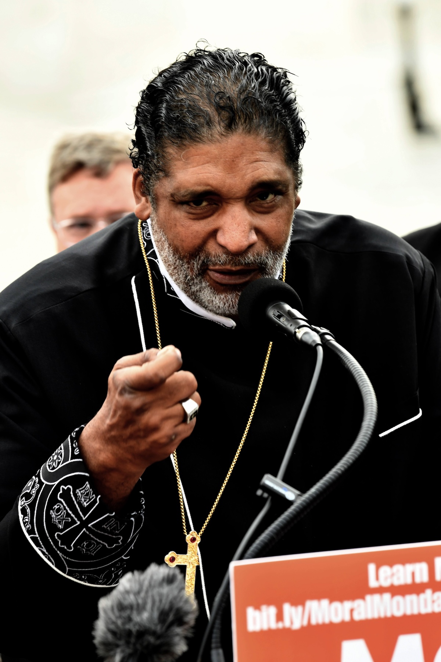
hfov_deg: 6.5
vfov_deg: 9.8
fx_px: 3860
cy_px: 331
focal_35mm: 210
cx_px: 220
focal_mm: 175
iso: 640
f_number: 5.6
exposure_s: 1/200
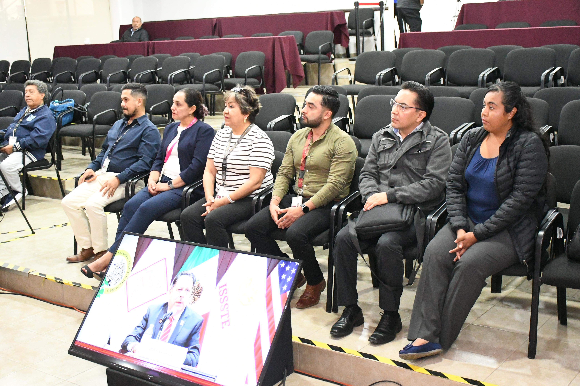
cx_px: 290
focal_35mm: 48
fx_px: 773
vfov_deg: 28.1
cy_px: 193
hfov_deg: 41.1
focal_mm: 32
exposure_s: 1/100
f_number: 4
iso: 12800
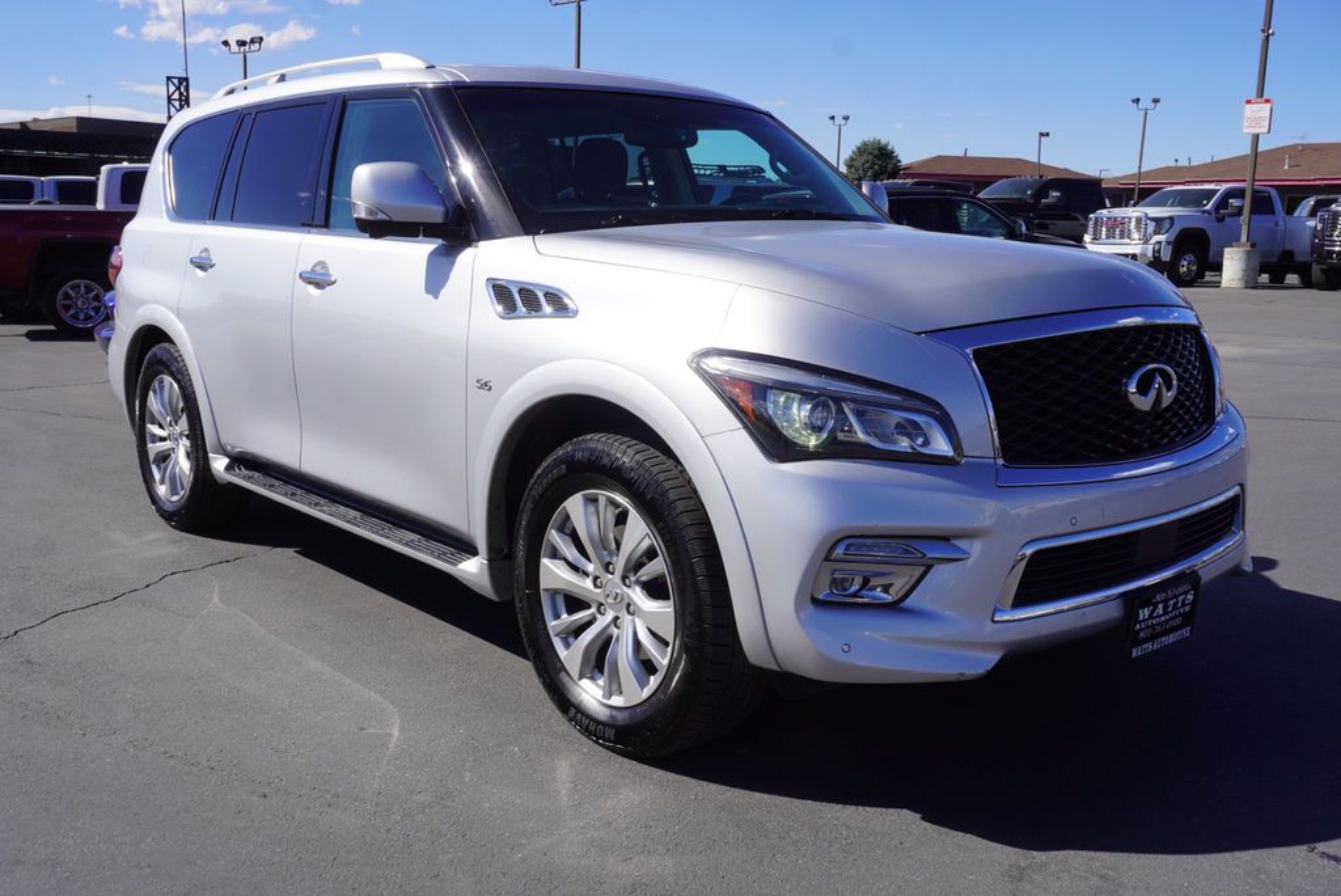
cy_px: 448
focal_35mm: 33
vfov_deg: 40.0
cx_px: 670
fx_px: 1230
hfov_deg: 57.2
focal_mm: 22
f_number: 10
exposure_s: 1/160
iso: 100
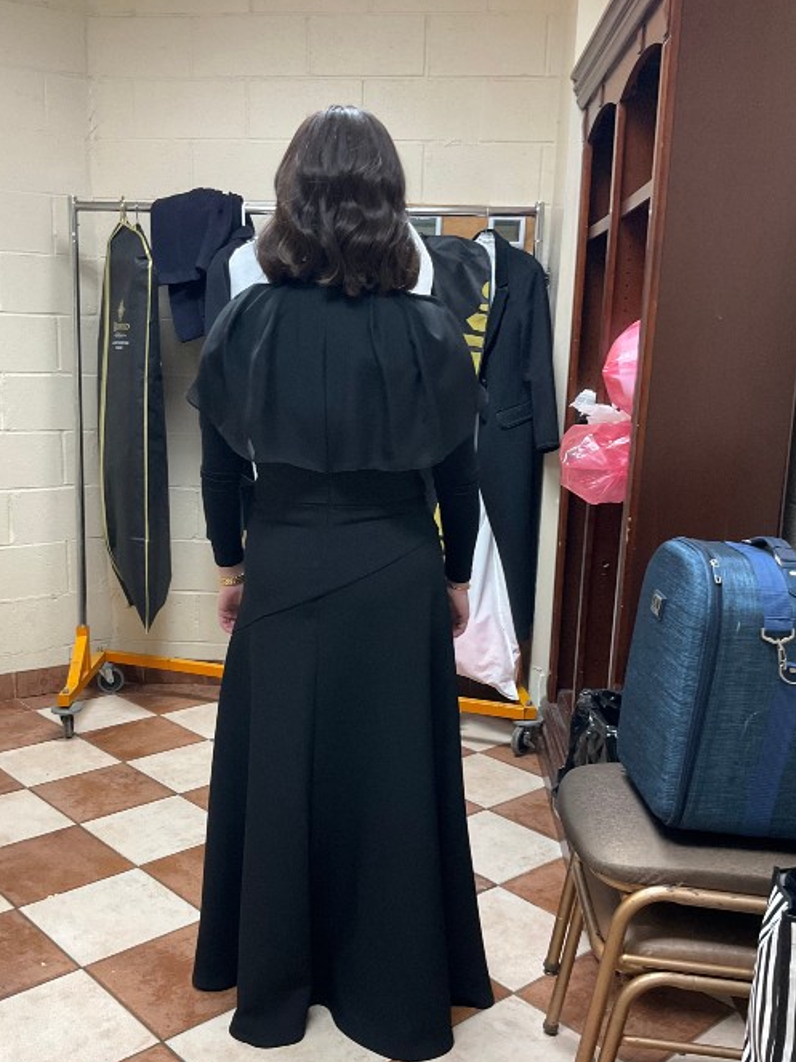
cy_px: 597
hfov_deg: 40.6
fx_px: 1073
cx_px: 348
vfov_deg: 52.5
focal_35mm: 35
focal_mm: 3
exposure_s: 1/60
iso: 160
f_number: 1.8
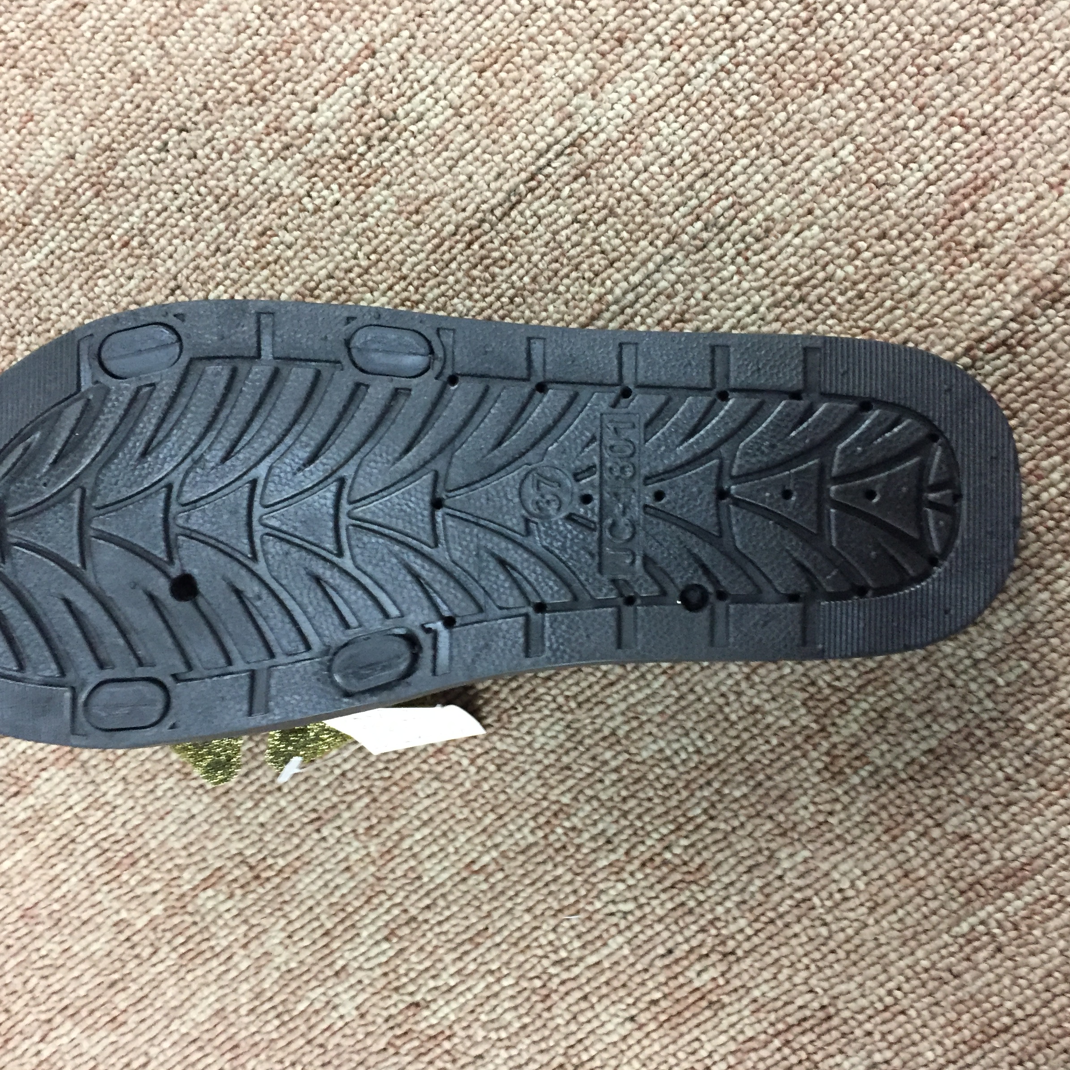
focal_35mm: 35
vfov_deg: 47.2
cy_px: 529
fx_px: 1224
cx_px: 509
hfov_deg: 47.2
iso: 250
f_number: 2.2
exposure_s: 1/17
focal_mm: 4.15
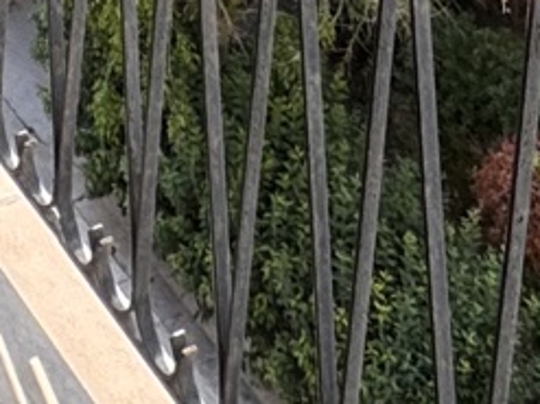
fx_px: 1700
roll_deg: -0.8
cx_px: -168
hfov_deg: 17.0
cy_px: -1114
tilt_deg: +1.8
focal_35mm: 109
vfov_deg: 8.5
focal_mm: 2.22
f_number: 2.2
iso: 40
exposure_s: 1/225
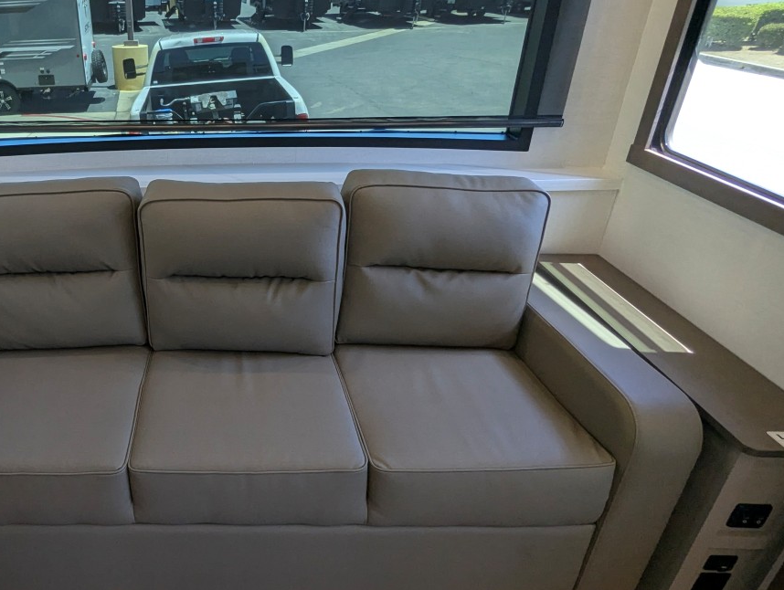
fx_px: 590
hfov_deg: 63.5
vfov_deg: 53.2
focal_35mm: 26
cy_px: 303
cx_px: 202
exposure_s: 1/128
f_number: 2.2
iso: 76
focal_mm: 2.35
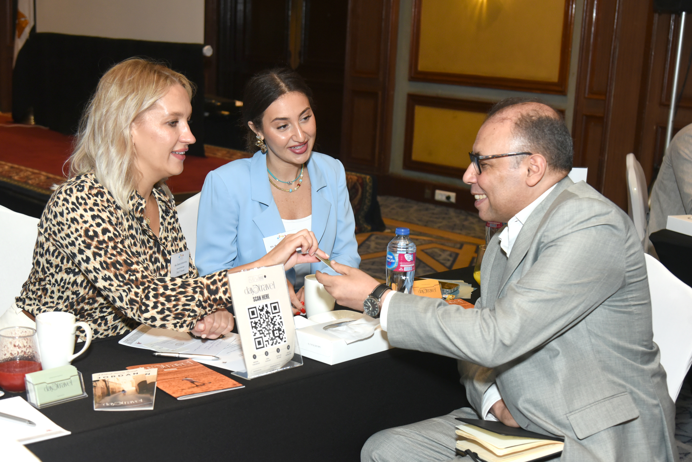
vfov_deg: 27.0
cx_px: 346
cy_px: 231
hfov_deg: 39.6
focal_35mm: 50
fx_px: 961
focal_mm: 50
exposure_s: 1/200
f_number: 6.3
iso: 2000
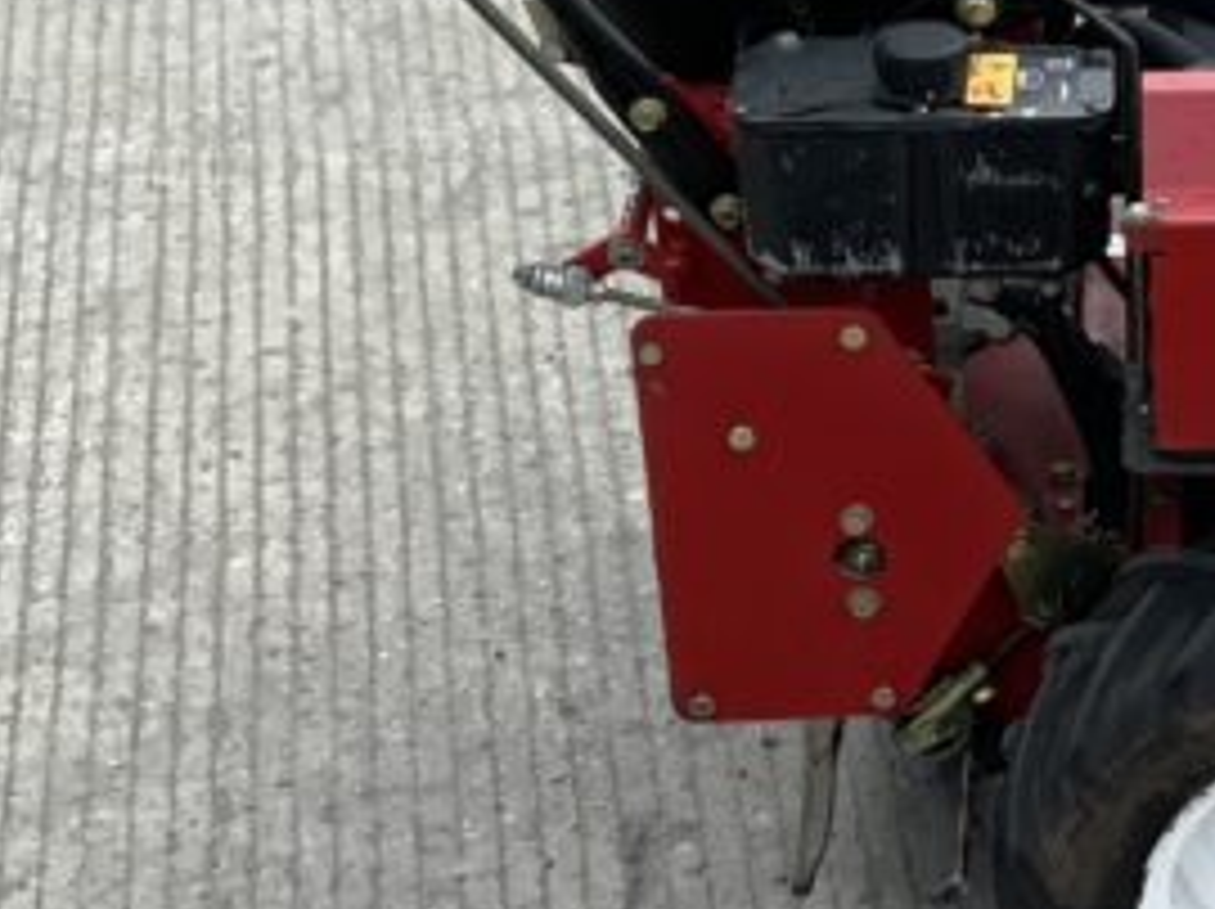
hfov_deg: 16.7
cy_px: 220
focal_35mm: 110
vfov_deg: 13.4
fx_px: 3858
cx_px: 1652
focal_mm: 3
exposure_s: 1/196
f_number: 1.8
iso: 16
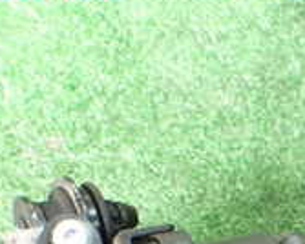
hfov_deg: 17.7
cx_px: 331
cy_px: 368
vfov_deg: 13.8
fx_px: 949
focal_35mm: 105
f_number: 2.3
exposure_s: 1/50
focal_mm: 5.4
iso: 800
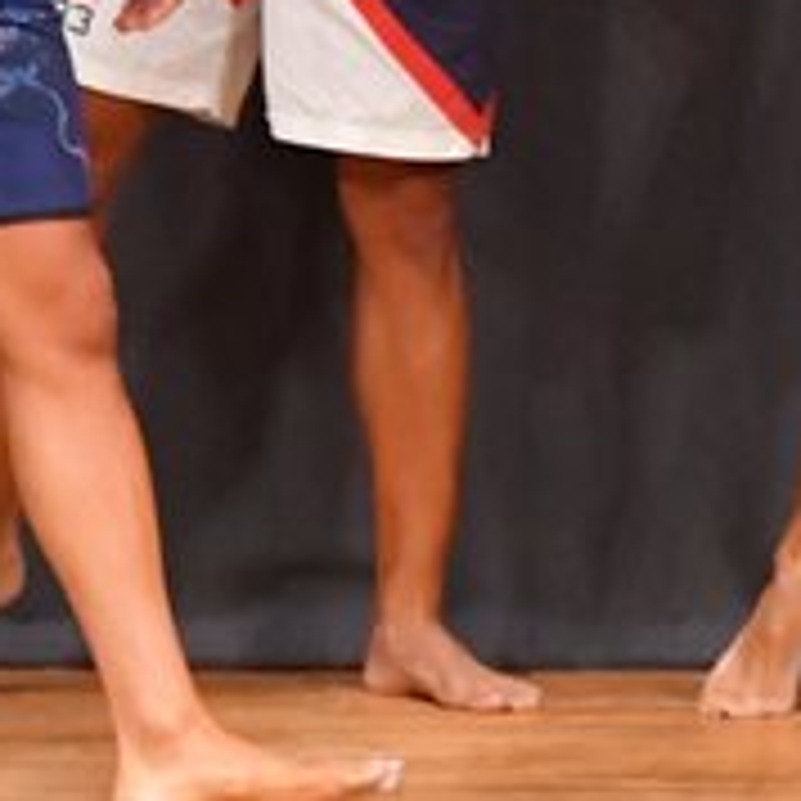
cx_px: 349
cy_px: -194
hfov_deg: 1.8
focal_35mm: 1001
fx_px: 26206
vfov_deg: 1.8
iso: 10000
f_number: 5.6
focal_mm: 180
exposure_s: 1/400
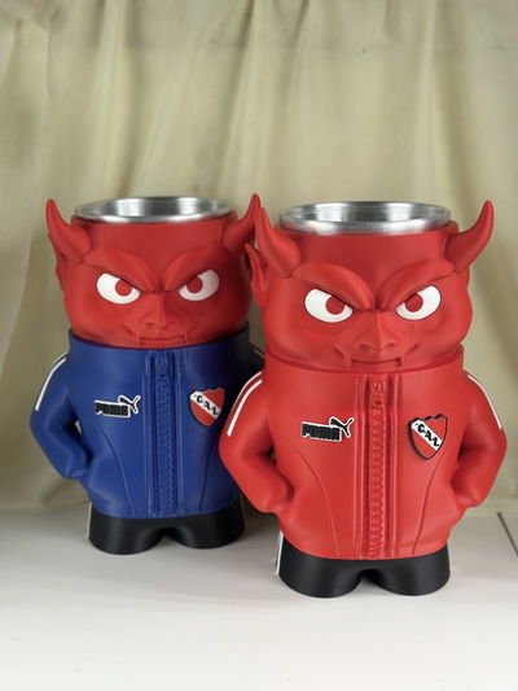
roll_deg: -1.0
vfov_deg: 39.6
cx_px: 259
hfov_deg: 30.3
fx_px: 957
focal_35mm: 48
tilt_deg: -17.6
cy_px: 346
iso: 80
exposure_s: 1/642
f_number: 1.78
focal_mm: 6.86
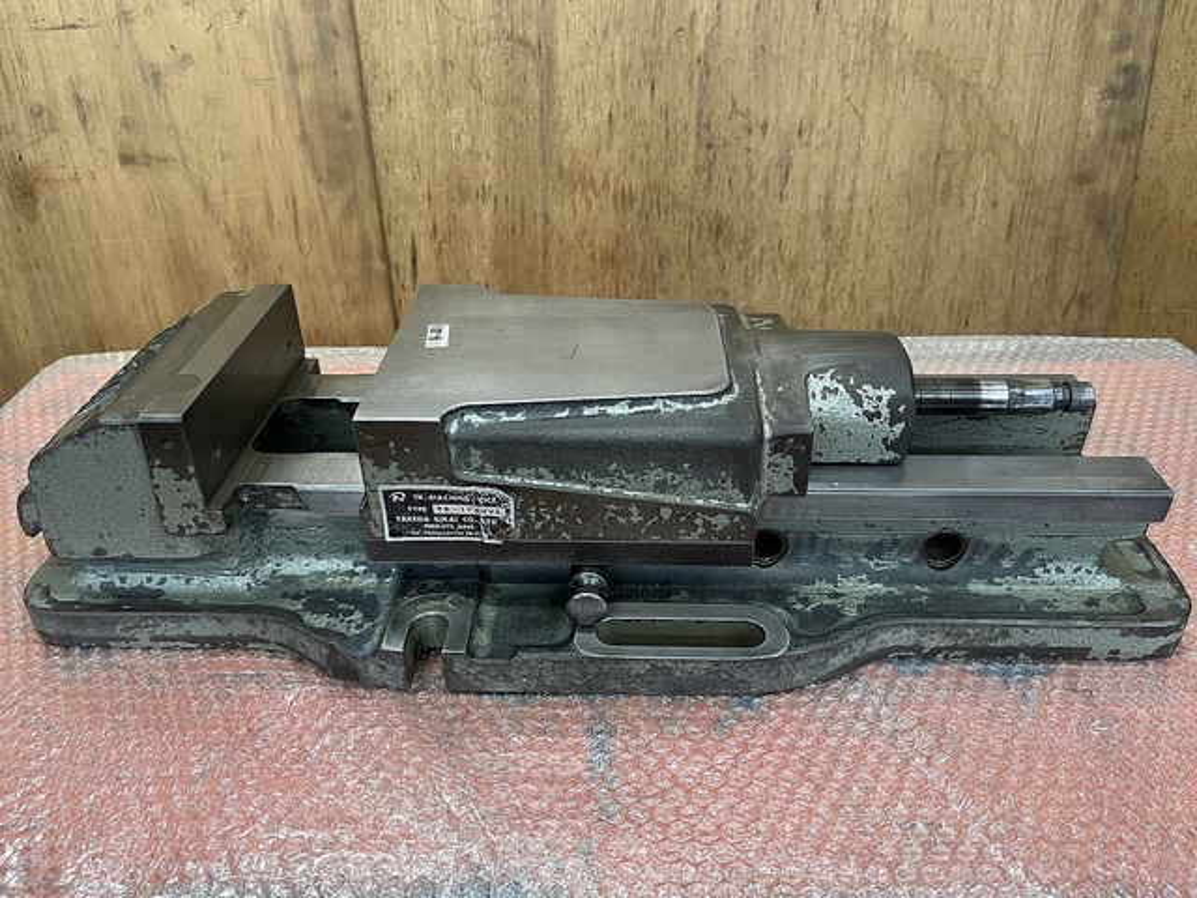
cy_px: 449
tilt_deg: -33.1
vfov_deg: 53.1
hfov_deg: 67.3
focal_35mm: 26
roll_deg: +1.6
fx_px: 899
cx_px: 598
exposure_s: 1/60
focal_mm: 5.1
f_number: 1.6
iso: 160
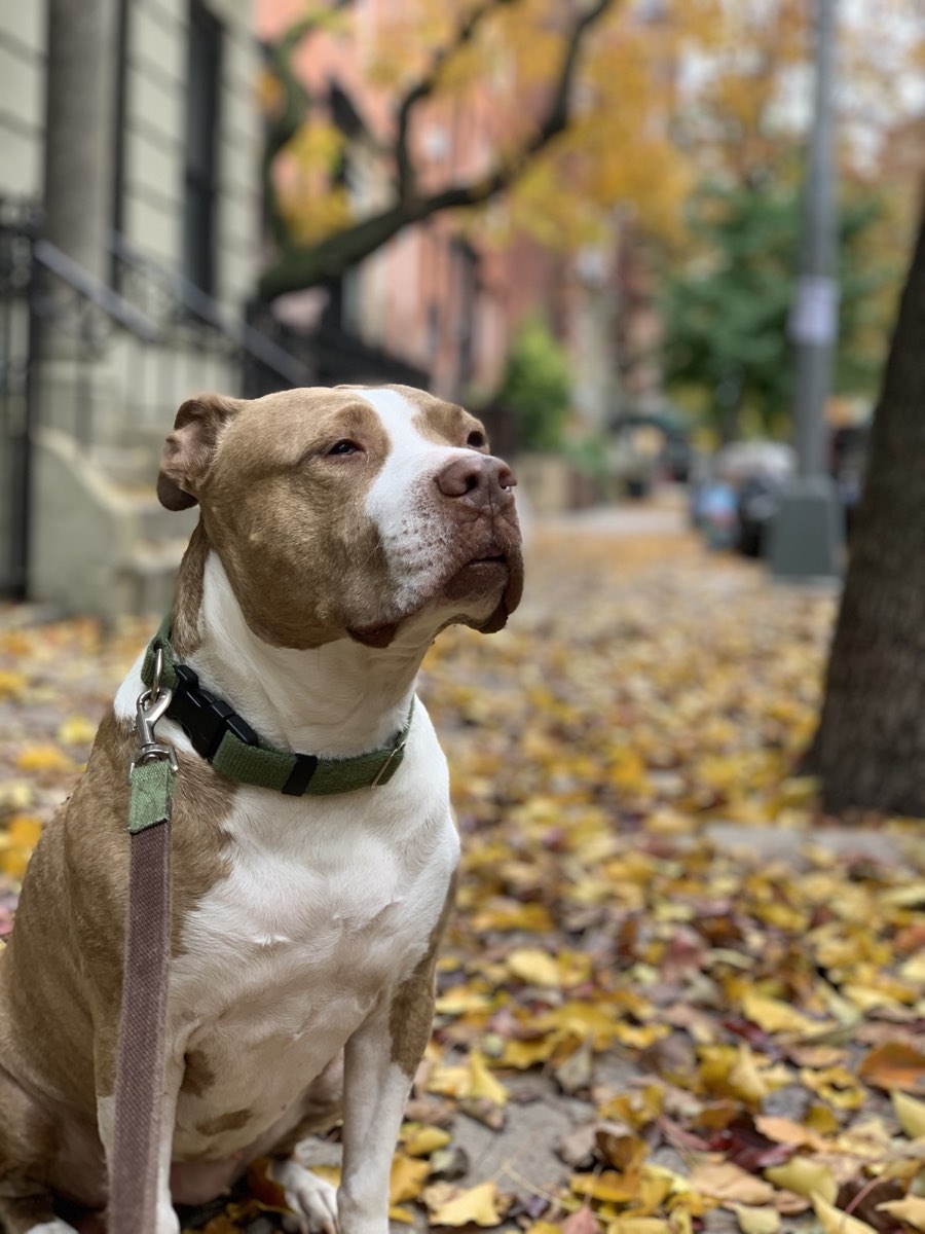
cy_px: 617
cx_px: 462
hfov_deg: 28.0
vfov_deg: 36.8
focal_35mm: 52
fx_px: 1853
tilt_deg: -3.4
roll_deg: -2.9
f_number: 2.4
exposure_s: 1/122
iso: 50
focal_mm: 6
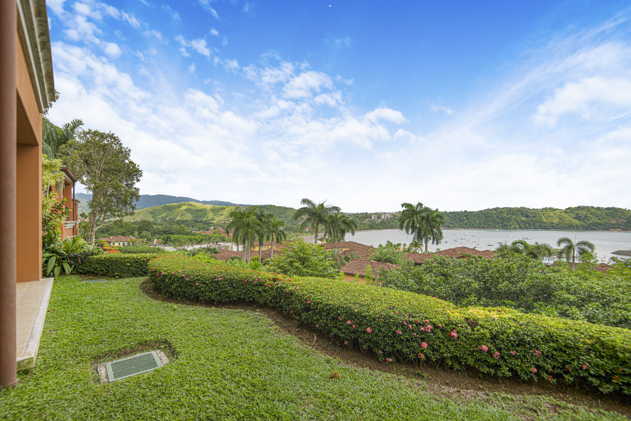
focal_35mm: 16
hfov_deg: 96.7
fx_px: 280
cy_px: 210
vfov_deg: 73.8
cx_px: 316
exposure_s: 1/100
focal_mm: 16
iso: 320
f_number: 8
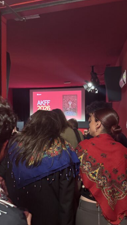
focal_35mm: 27
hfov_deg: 42.9
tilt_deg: +1.7
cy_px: 112
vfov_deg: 69.9
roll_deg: +0.5
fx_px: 162
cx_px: 60
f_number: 1.78
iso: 800
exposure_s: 1/30
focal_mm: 6.76
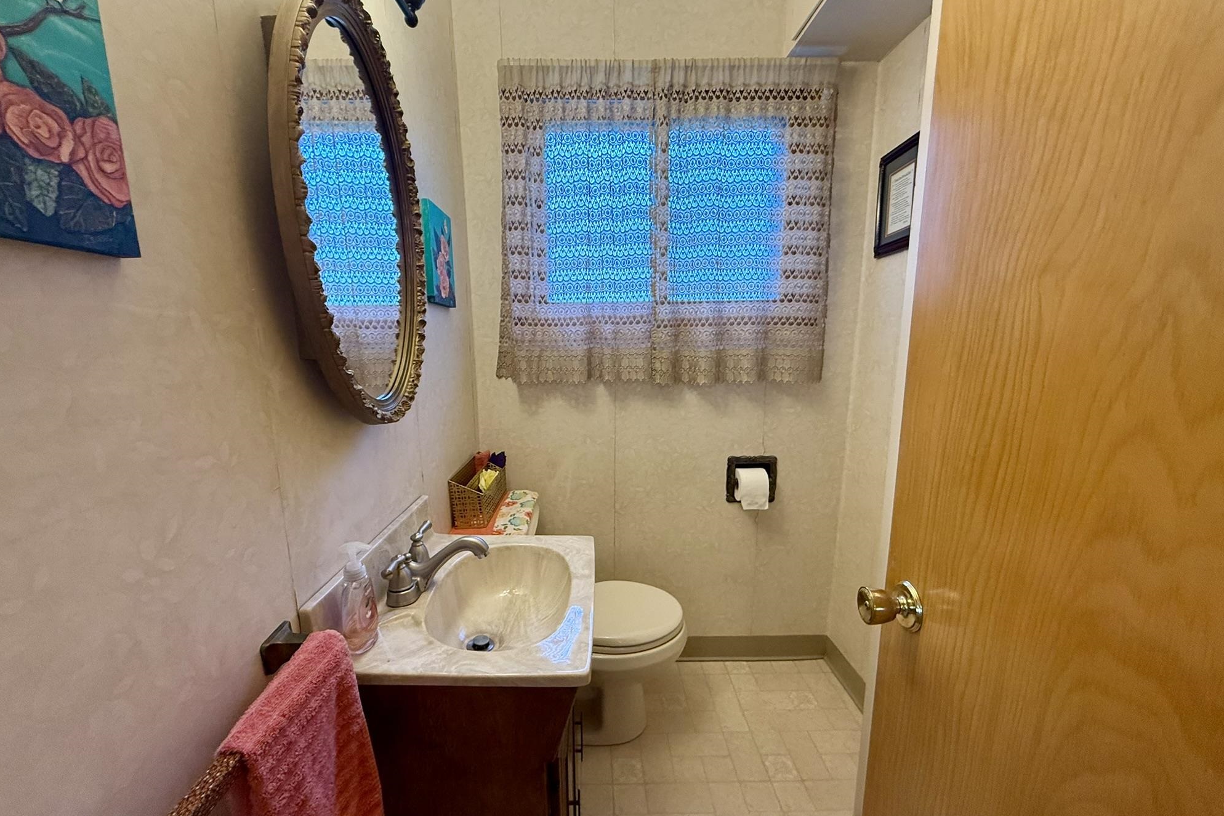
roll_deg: -0.1
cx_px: 605
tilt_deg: -11.2
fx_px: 510
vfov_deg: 77.3
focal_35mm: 15
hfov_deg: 100.4
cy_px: 429
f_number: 2.2
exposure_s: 1/120
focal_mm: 2.22
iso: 250
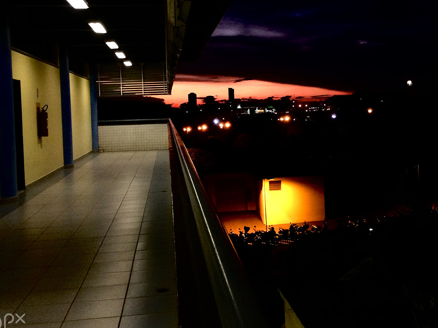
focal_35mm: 45
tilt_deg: -3.0
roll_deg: +2.3
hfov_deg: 41.9
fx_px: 569
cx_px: 260
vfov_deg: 32.0
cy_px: 124
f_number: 2.2
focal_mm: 4.15
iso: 160
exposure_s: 1/30
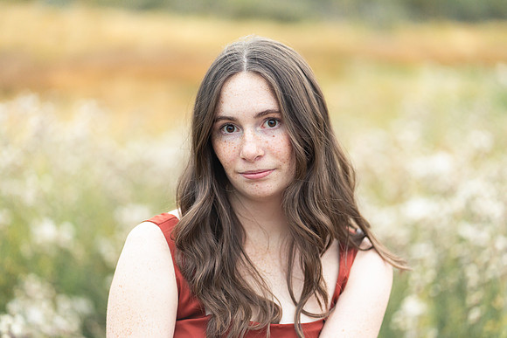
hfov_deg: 23.9
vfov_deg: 16.1
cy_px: 169
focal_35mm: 85
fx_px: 1197
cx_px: 254
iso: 1600
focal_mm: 85
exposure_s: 1/160
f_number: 1.8
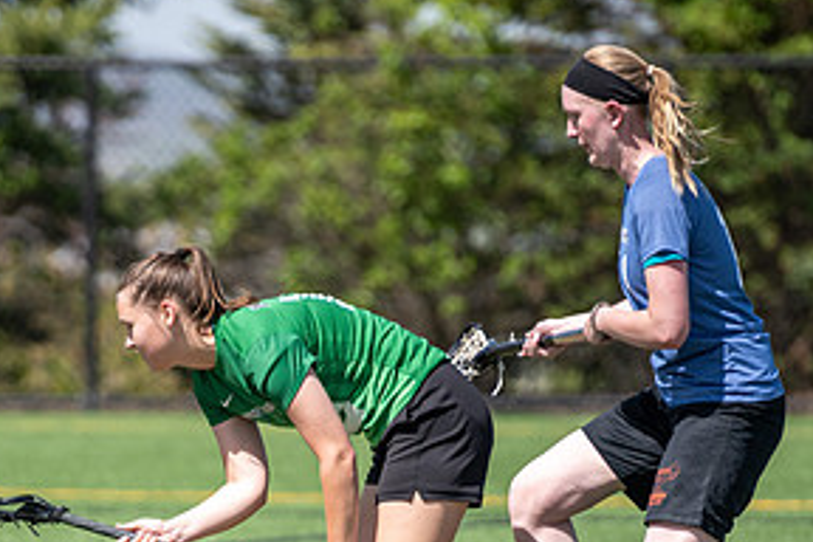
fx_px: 11471
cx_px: 228
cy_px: 627
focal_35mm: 508
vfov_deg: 2.7
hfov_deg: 4.1
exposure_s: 1/2000
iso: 80
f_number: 2.8
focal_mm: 200
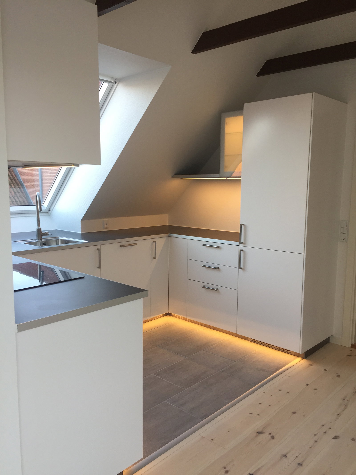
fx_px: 398
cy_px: 238
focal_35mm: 29
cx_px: 178
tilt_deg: -7.4
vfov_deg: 61.7
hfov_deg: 48.2
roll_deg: -0.6
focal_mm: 4.15
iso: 40
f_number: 2.2
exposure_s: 1/50
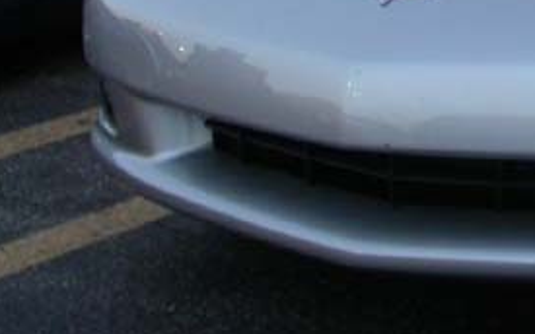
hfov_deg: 13.1
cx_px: 829
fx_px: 2188
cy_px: -151
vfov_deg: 8.6
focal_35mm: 150
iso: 100
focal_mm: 7.85
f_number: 3
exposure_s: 1/63.8
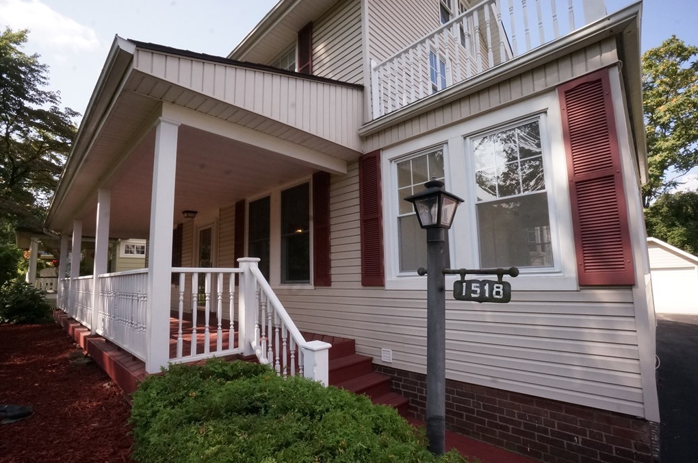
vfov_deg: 73.5
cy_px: 241
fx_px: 310
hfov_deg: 96.8
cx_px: 354
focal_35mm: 16
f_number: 11
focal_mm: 10
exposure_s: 1/160
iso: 1600
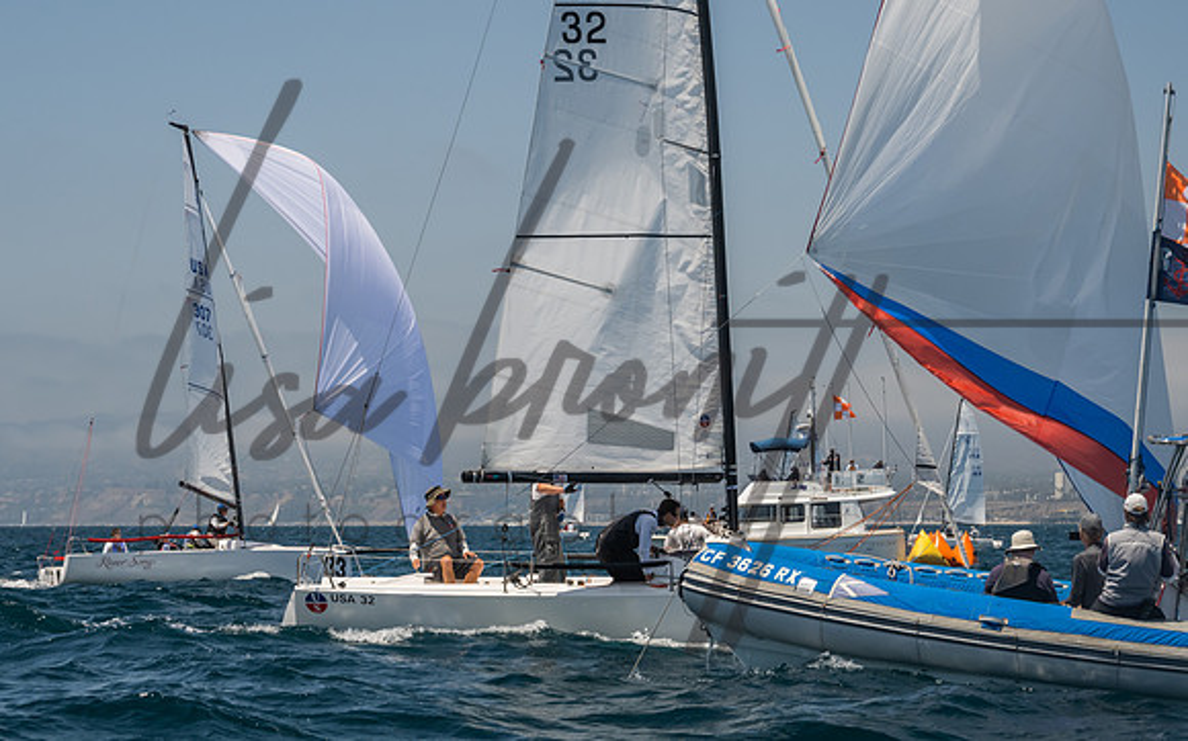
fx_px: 3101
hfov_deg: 21.7
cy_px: 274
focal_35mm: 96
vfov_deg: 13.6
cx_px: 490
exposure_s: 1/640
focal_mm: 76
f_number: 9
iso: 640
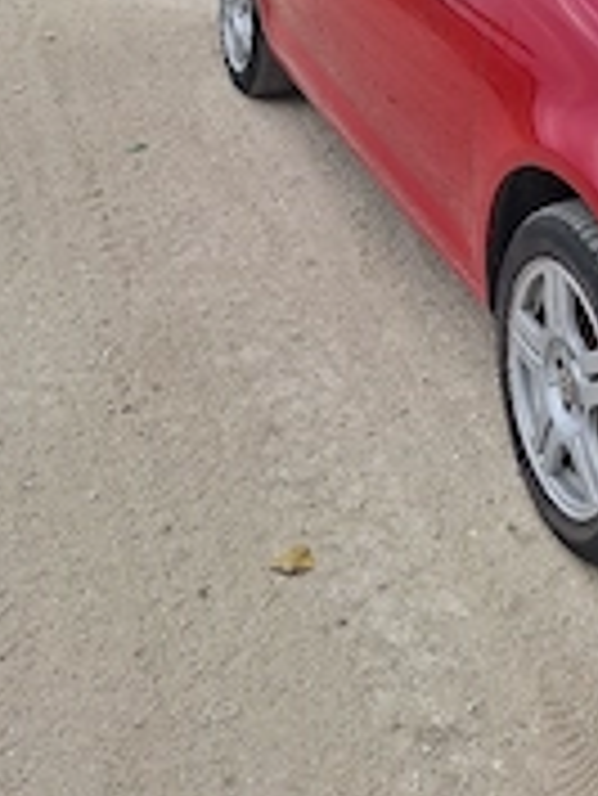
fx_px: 1196
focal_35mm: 52
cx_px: 638
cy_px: -9
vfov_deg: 33.5
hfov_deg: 26.2
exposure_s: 1/1111
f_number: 1.8
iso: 40
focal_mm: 5.54
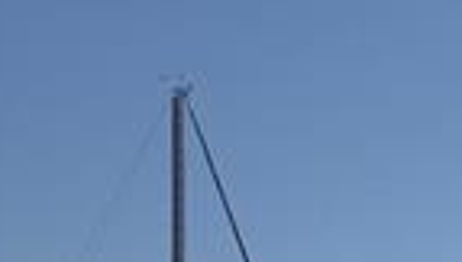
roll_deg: +0.1
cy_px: 356
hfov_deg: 13.9
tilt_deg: +5.8
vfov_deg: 8.6
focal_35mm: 140
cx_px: 779
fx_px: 1718
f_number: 1.78
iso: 80
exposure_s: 1/11905
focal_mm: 6.76
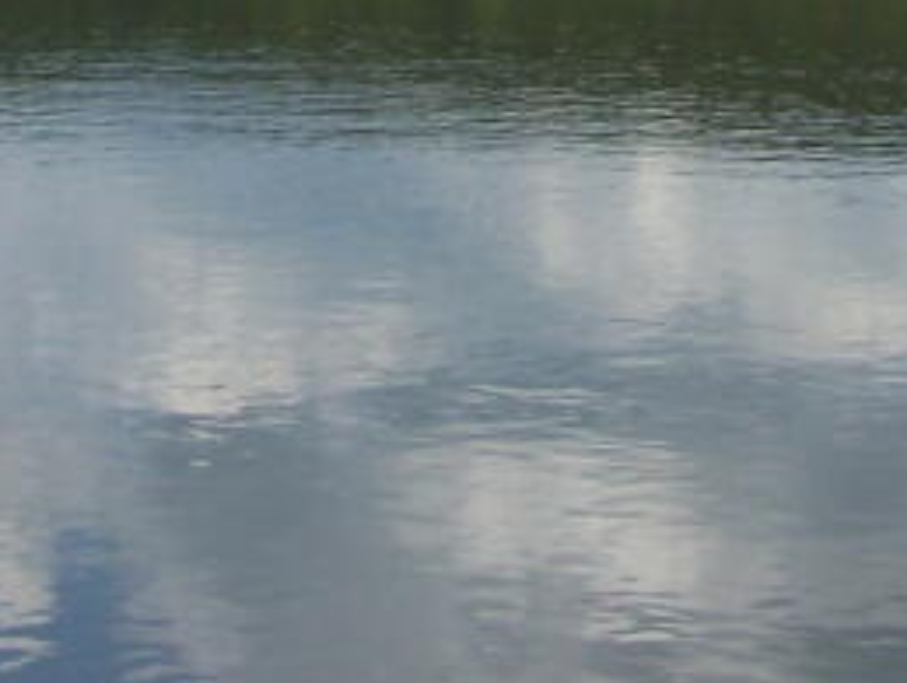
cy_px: -259
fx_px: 3936
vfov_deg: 9.7
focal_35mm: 150
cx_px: 861
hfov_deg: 13.0
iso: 80
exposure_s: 1/1000
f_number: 4
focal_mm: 6.3
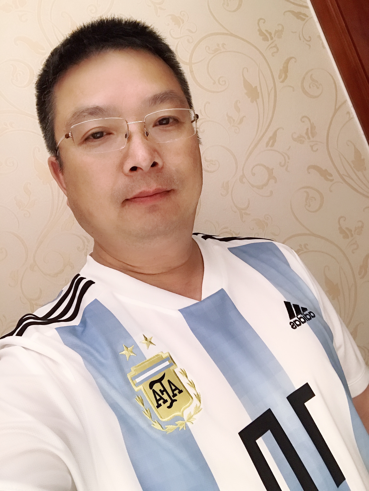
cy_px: 246
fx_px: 454
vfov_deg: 56.8
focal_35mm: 32
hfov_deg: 44.2
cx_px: 184
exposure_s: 1/33
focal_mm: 2.87
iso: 200
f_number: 2.2
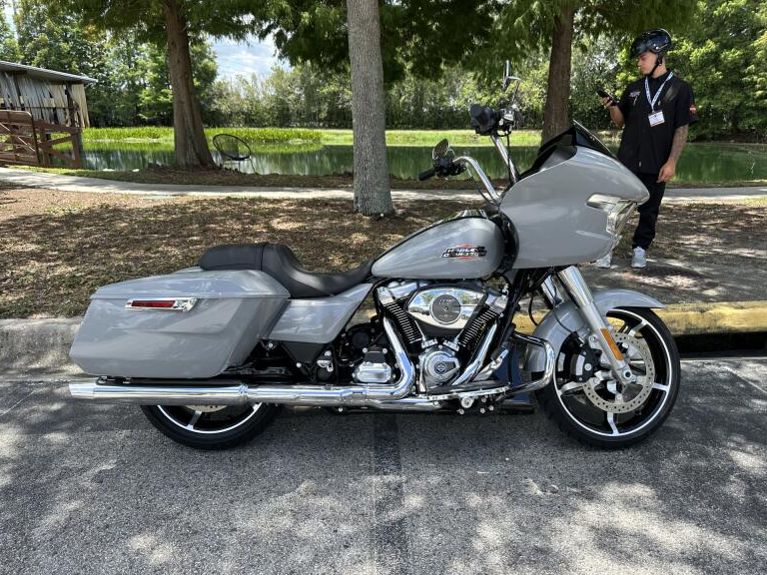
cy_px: 283
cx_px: 394
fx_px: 554
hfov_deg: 69.4
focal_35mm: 25
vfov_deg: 54.9
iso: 80
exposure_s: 1/1157
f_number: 1.78
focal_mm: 6.86
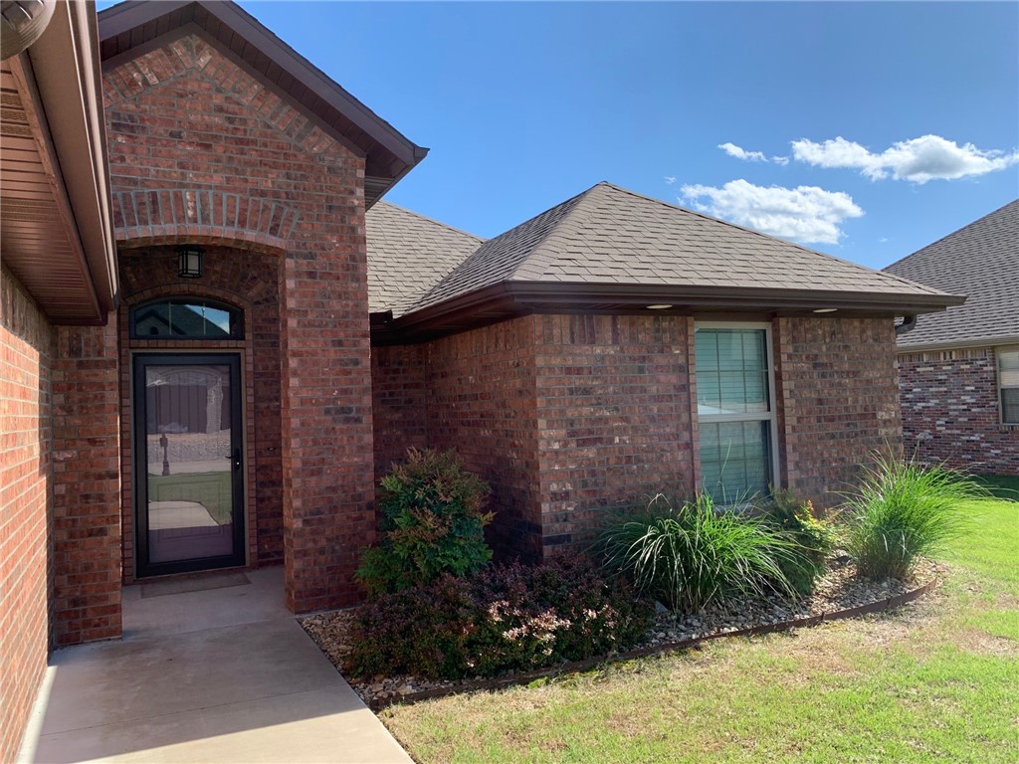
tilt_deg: +0.9
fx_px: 765
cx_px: 510
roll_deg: +2.2
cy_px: 382
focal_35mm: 26
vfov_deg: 53.1
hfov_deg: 67.3
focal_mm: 4.25
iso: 25
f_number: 1.8
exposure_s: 1/1021
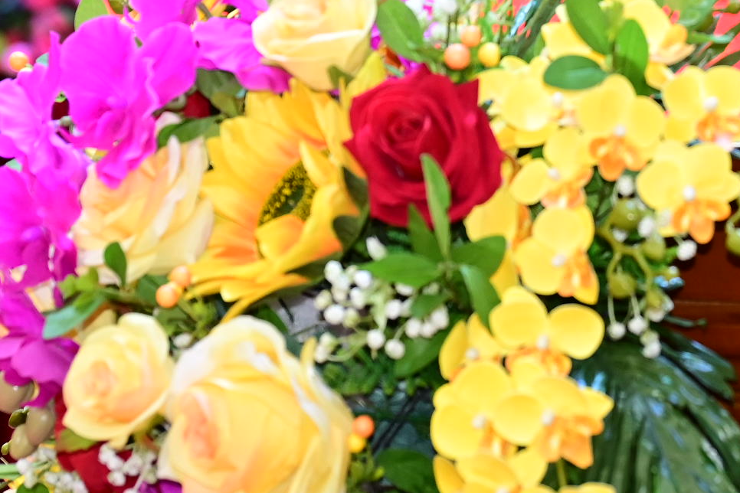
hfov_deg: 10.6
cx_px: 803
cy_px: -182
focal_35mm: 191
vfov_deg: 7.1
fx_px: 3926
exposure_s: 1/100
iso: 1250
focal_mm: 61
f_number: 4
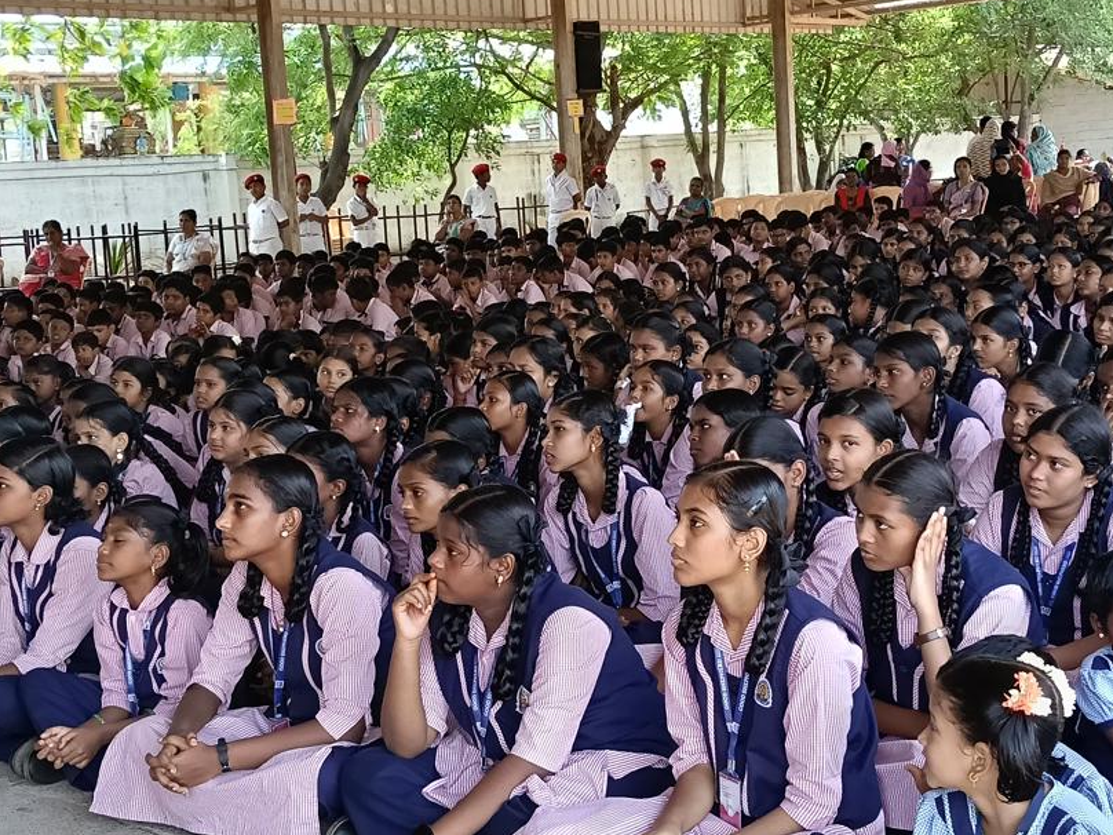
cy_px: 441
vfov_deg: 25.7
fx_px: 1833
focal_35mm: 57
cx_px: 591
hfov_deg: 33.8
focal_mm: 3.98
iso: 200
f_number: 1.8
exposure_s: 1/100
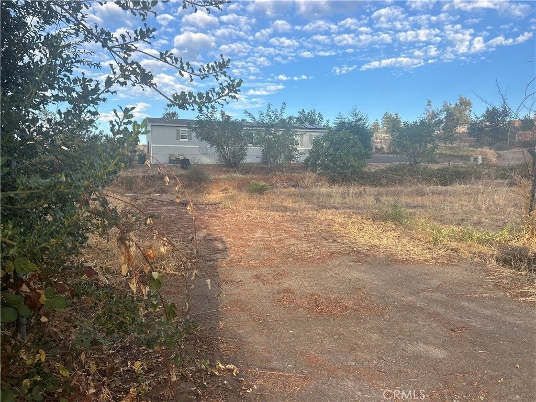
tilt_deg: -3.9
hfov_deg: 67.3
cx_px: 268
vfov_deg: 53.1
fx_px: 403
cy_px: 201
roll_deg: +0.1
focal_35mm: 26
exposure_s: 1/965
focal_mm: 5.7
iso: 50
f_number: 1.5
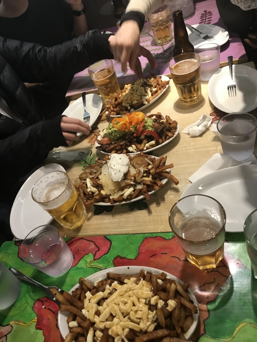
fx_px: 277
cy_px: 171
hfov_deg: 49.7
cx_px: 128
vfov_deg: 63.4
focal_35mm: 28
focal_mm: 3.99
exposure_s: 1/20
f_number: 1.8
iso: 40
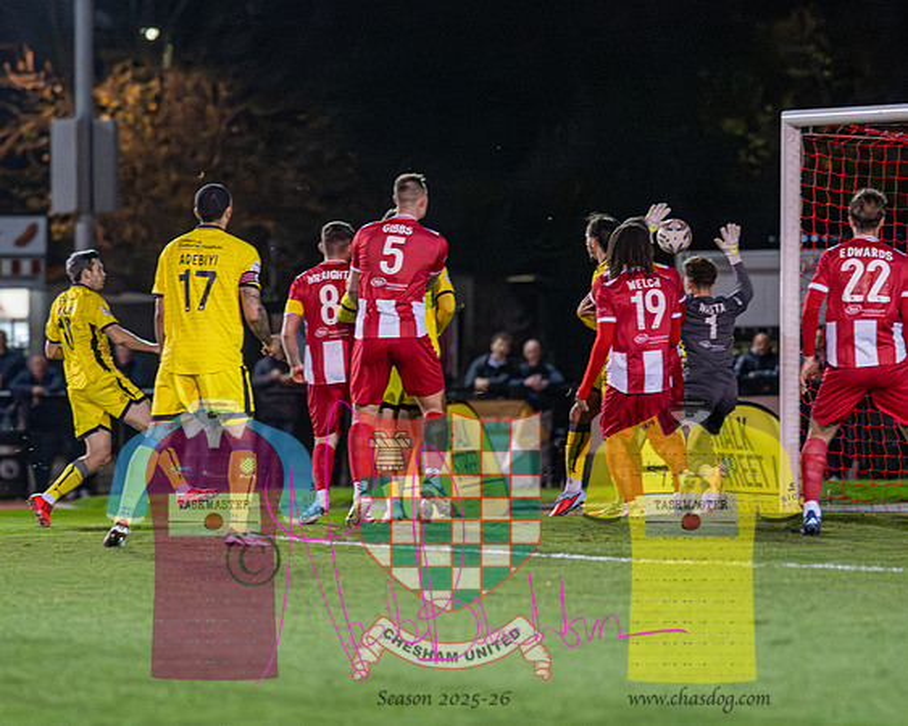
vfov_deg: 5.8
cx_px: 324
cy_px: 337
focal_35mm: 267
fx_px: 7160
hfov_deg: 7.3
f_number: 1.8
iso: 5000
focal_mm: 135
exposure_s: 1/1250
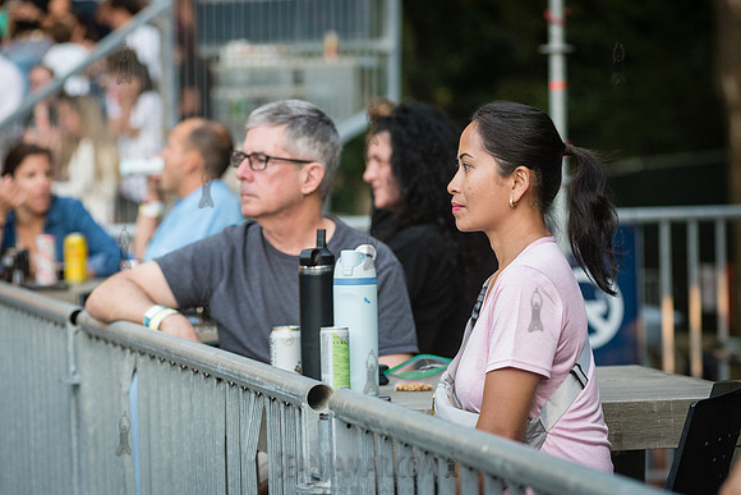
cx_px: 436
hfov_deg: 12.9
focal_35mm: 159
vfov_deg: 8.6
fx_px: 3274
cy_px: 240
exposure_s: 1/500
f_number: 4
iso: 2500
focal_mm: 135
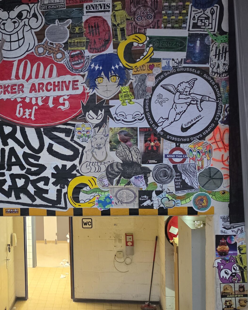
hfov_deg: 33.0
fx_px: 404
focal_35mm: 44
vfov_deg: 42.0
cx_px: 45
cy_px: 159
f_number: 1.4
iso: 800
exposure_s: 1/100
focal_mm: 6.5
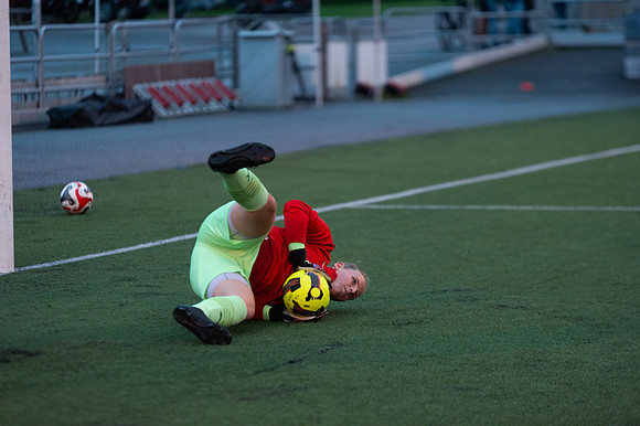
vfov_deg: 6.9
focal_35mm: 200
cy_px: 213
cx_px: 320
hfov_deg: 10.3
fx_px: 3553
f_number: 3.2
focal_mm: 200
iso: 3200
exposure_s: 1/640
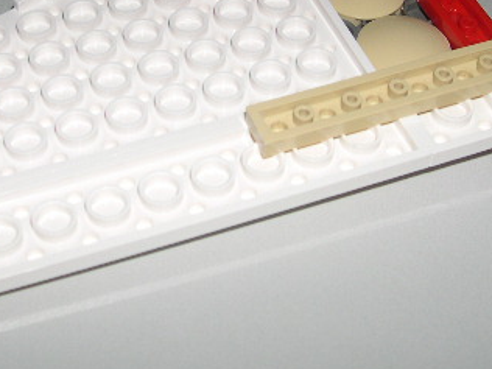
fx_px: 1094
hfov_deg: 25.2
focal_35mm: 77
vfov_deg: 18.9
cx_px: 154
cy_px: 65
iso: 100
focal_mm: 8
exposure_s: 1/60
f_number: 7.6
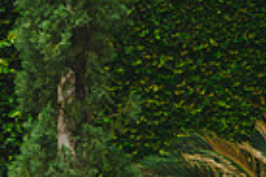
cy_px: 346
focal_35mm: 168
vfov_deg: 7.8
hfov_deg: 11.1
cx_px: -264
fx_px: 1241
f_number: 2.8
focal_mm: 38
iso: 125
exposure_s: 1/200
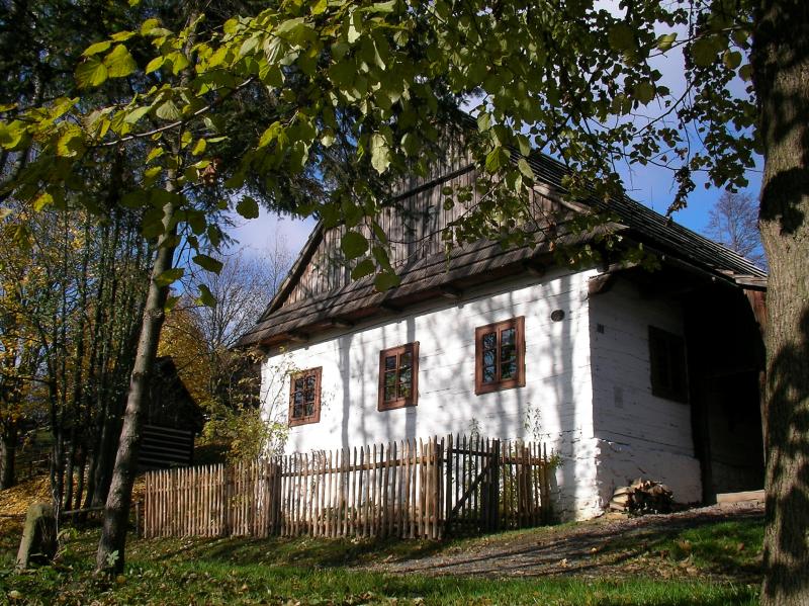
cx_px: 404
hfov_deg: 49.0
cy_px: 303
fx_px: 888
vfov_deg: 37.7
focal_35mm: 38
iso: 50
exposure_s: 1/179
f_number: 7
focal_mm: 6
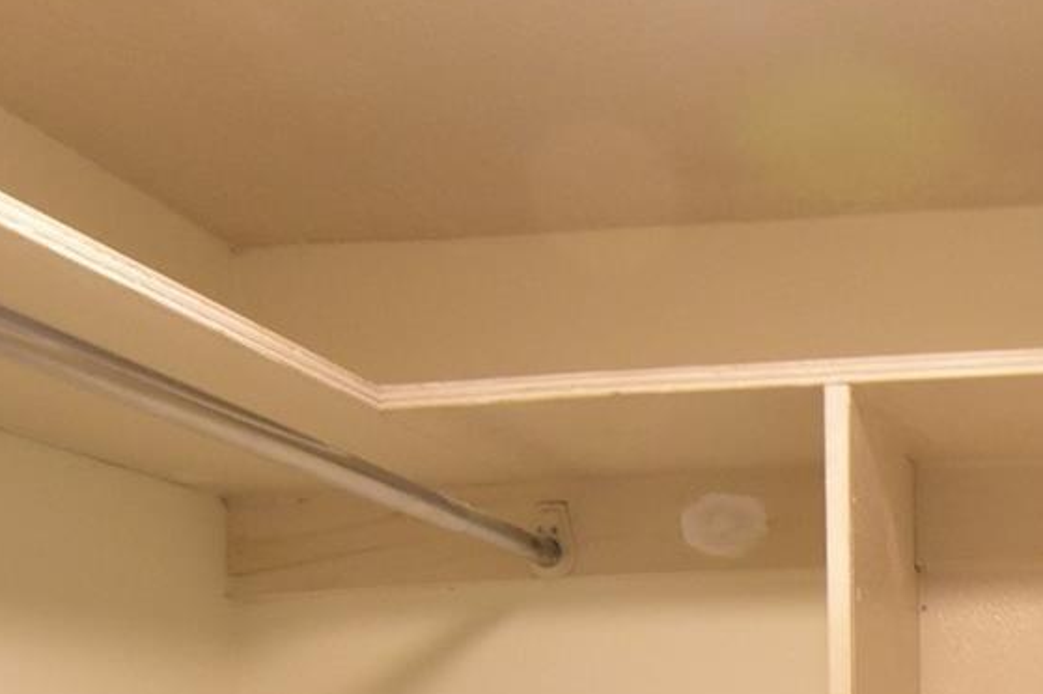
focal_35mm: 55
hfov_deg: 33.0
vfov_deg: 22.6
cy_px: 831
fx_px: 1592
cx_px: 1064
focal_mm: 10
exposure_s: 1/15
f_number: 7.1
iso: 1600
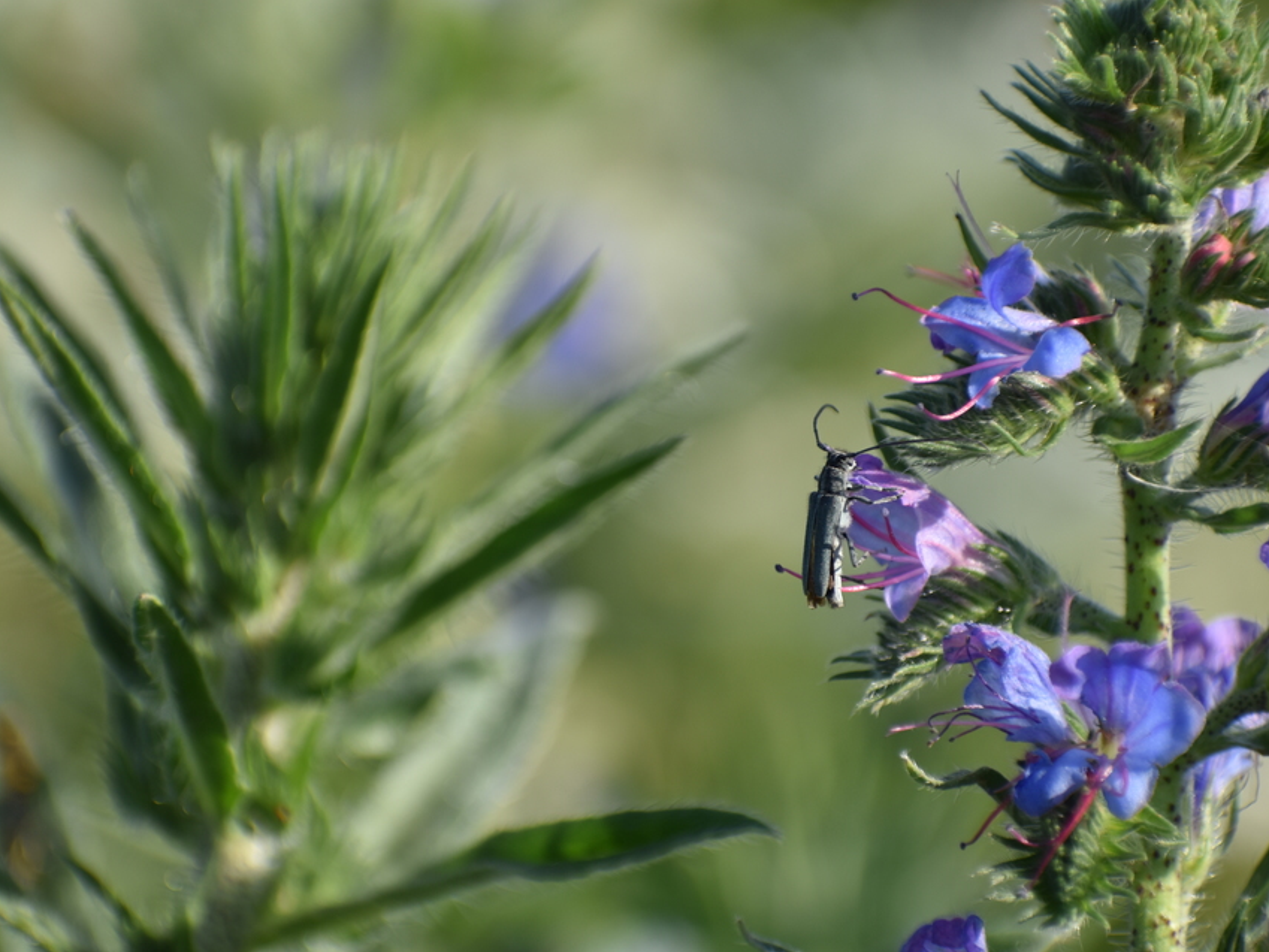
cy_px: 477
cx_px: 668
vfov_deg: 3.0
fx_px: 17929
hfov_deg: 4.1
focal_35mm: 489
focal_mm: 300
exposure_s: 1/500
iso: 140
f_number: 6.3
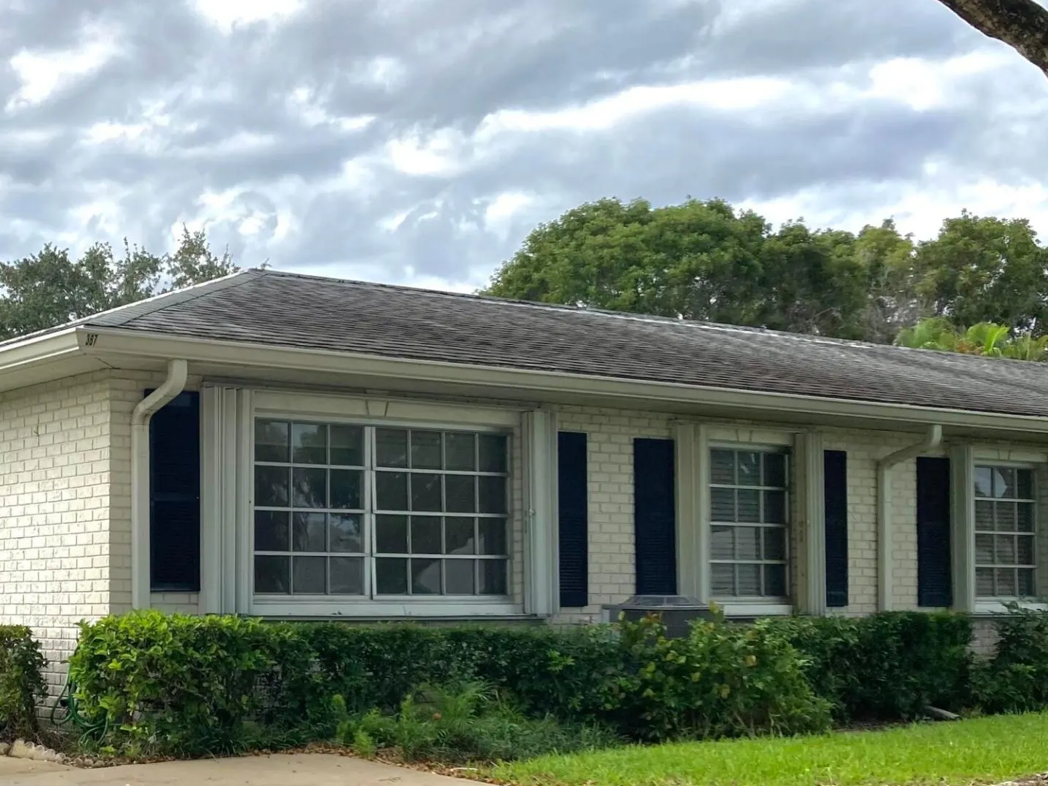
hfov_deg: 32.7
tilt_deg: +0.4
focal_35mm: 56
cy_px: 607
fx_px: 1695
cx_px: 111
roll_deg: +0.0
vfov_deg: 25.7
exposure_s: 1/1429
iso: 20
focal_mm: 3.99
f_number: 1.8
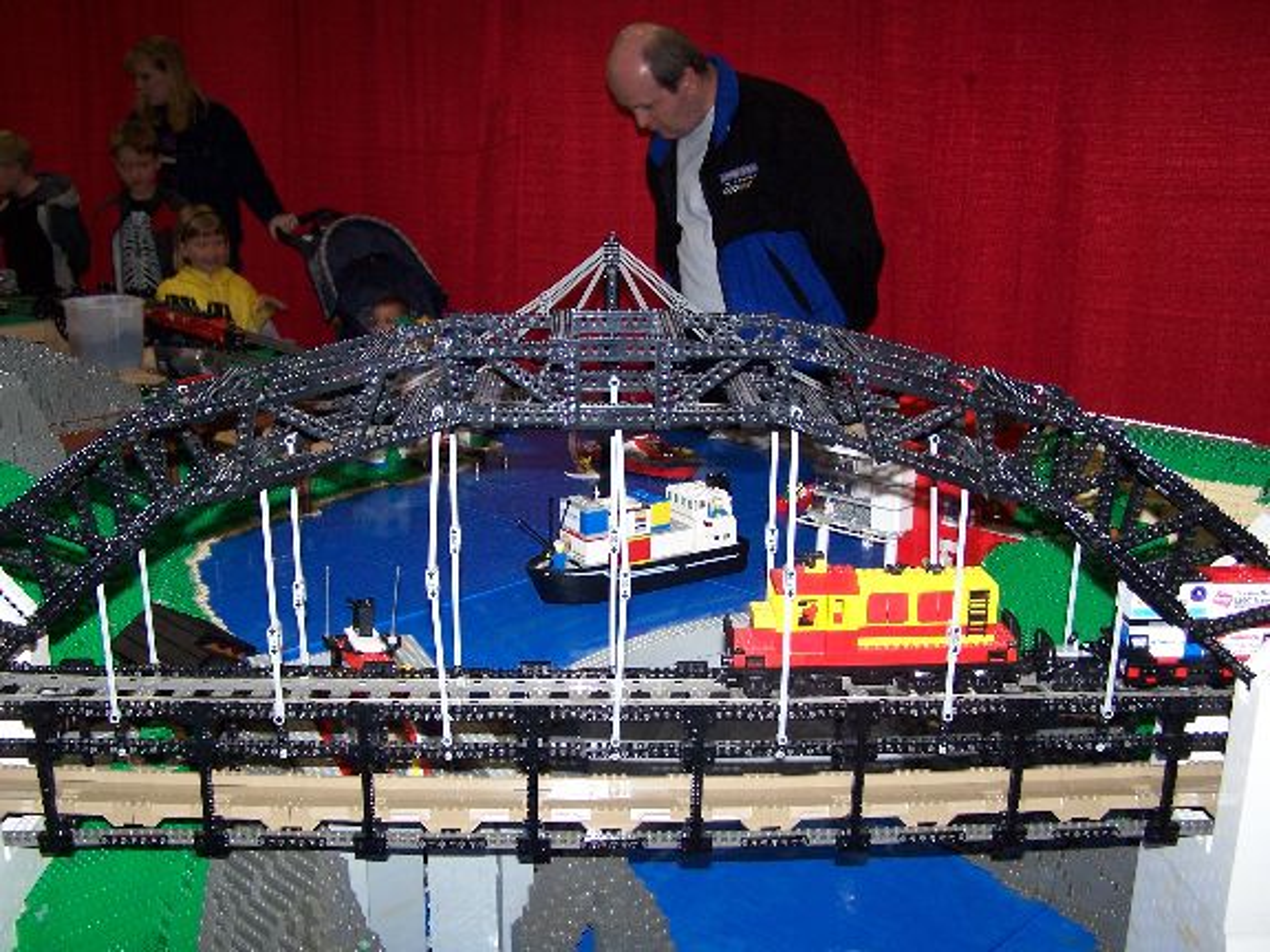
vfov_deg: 37.7
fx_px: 1394
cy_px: 476
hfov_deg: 49.0
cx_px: 635
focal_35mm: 38
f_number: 2.8
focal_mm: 6.3
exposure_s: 1/60
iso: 140
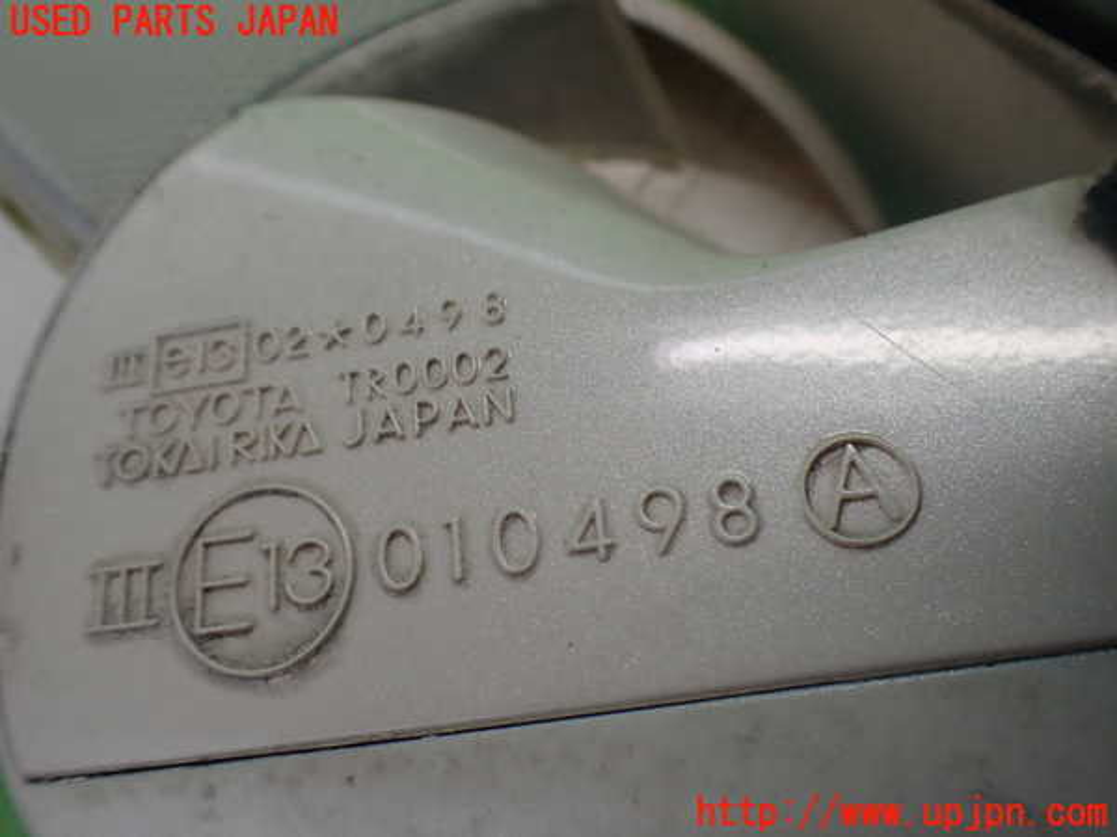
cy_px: 418
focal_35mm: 30
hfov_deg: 60.0
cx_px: 558
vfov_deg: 46.8
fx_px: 968
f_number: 2.3
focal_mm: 5.4
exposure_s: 1/125
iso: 160
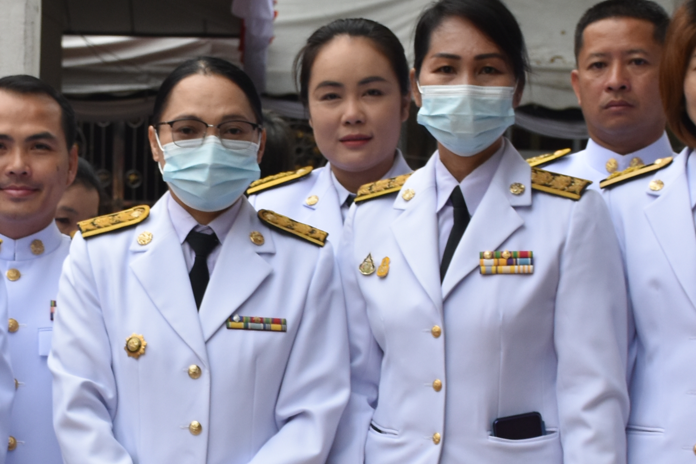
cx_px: 219
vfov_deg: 9.7
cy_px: 396
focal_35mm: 141
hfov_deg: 14.5
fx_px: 2726
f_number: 7.1
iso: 400
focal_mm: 32
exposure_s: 1/200
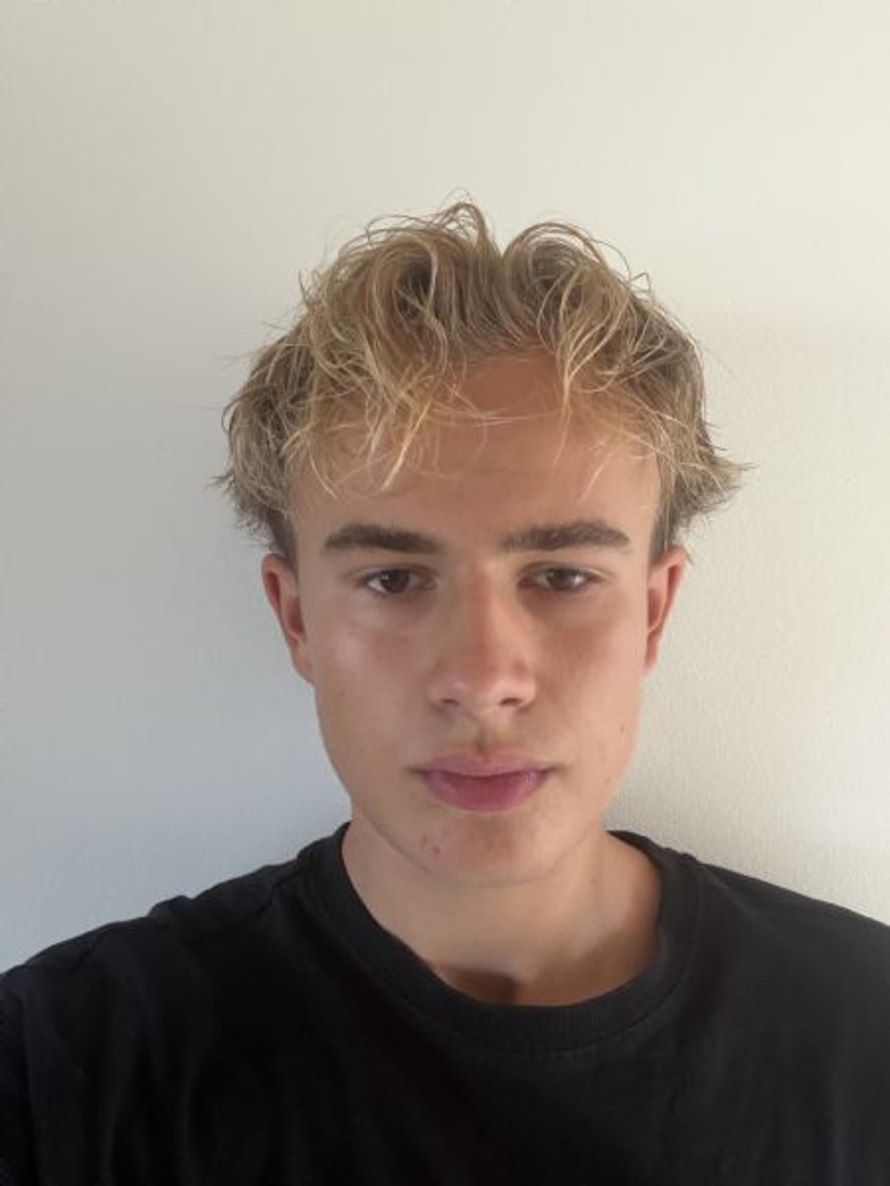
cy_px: 593
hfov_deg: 46.8
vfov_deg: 60.0
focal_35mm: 30
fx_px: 1028
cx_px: 445
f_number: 1.9
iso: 160
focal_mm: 2.71
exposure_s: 1/60
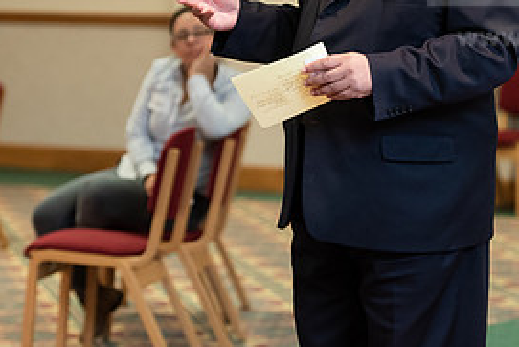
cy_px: 78
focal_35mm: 210
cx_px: 370
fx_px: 3029
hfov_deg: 9.8
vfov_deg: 6.5
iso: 2000
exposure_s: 1/200
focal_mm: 98
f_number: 3.2
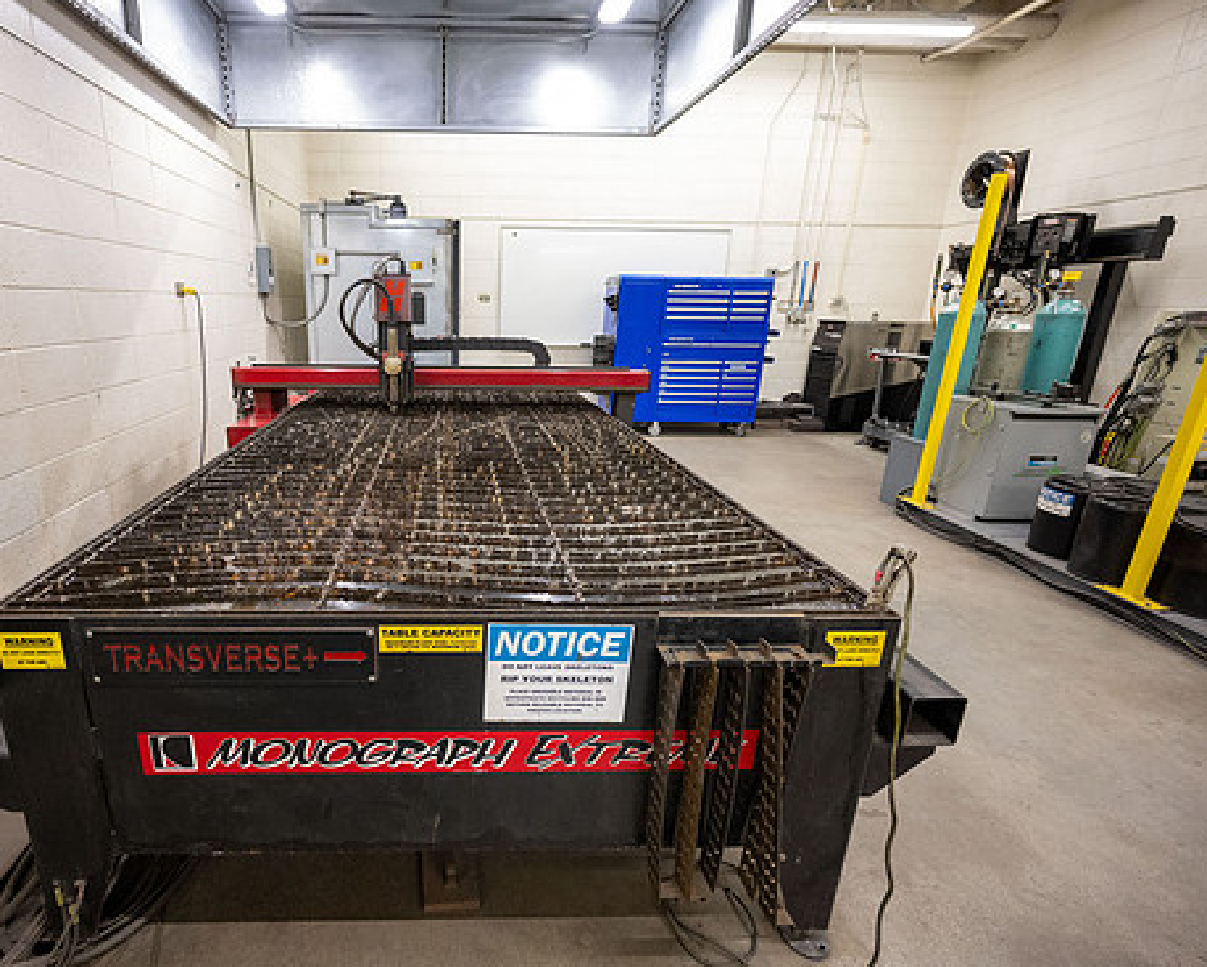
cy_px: 486
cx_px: 469
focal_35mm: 17
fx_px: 608
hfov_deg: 88.2
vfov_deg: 77.0
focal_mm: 14
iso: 4000
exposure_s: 1/200
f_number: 4
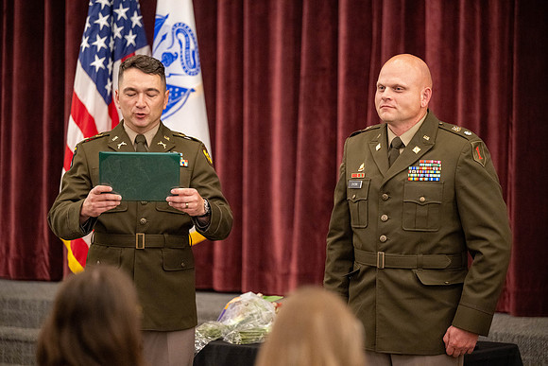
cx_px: 274
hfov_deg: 15.2
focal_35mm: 135
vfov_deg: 10.2
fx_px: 2055
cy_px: 183
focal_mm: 135
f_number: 2.8
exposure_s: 1/200
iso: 5000
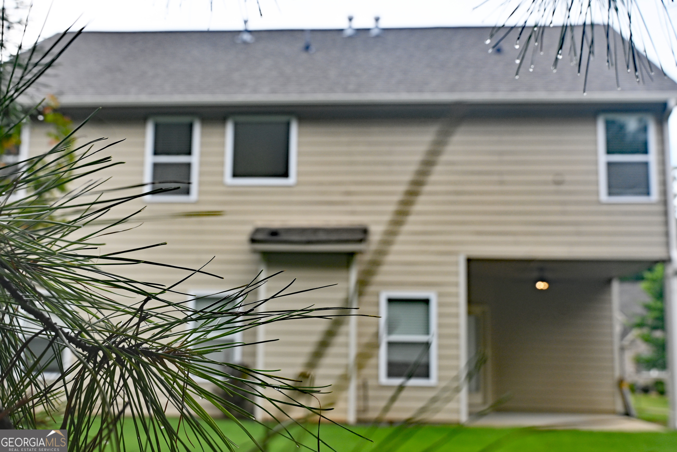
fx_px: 790
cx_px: 338
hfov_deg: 46.4
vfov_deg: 31.9
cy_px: 226
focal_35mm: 42
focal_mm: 28
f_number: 5.6
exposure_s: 1/250
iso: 160
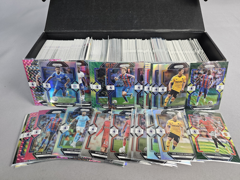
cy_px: 90
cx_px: 120
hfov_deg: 73.9
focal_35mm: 23
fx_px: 159
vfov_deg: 58.9
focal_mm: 6.3
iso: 250
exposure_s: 1/120
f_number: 1.7
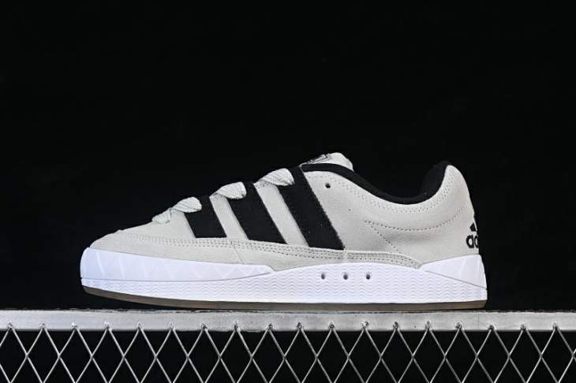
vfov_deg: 18.2
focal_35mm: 75
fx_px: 1199
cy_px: 192
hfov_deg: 27.0
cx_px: 288
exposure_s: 1/80
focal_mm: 50
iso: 160
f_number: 8
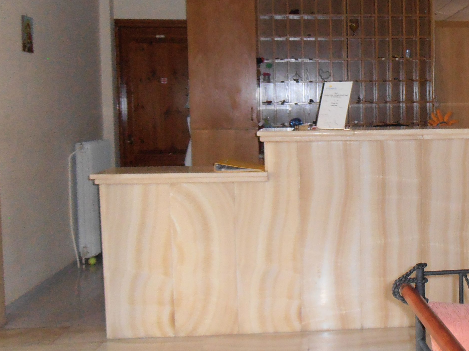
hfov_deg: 33.4
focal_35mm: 55
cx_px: 404
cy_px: 149
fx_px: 745
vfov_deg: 26.5
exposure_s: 1/30
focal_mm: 4.2
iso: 200
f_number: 3
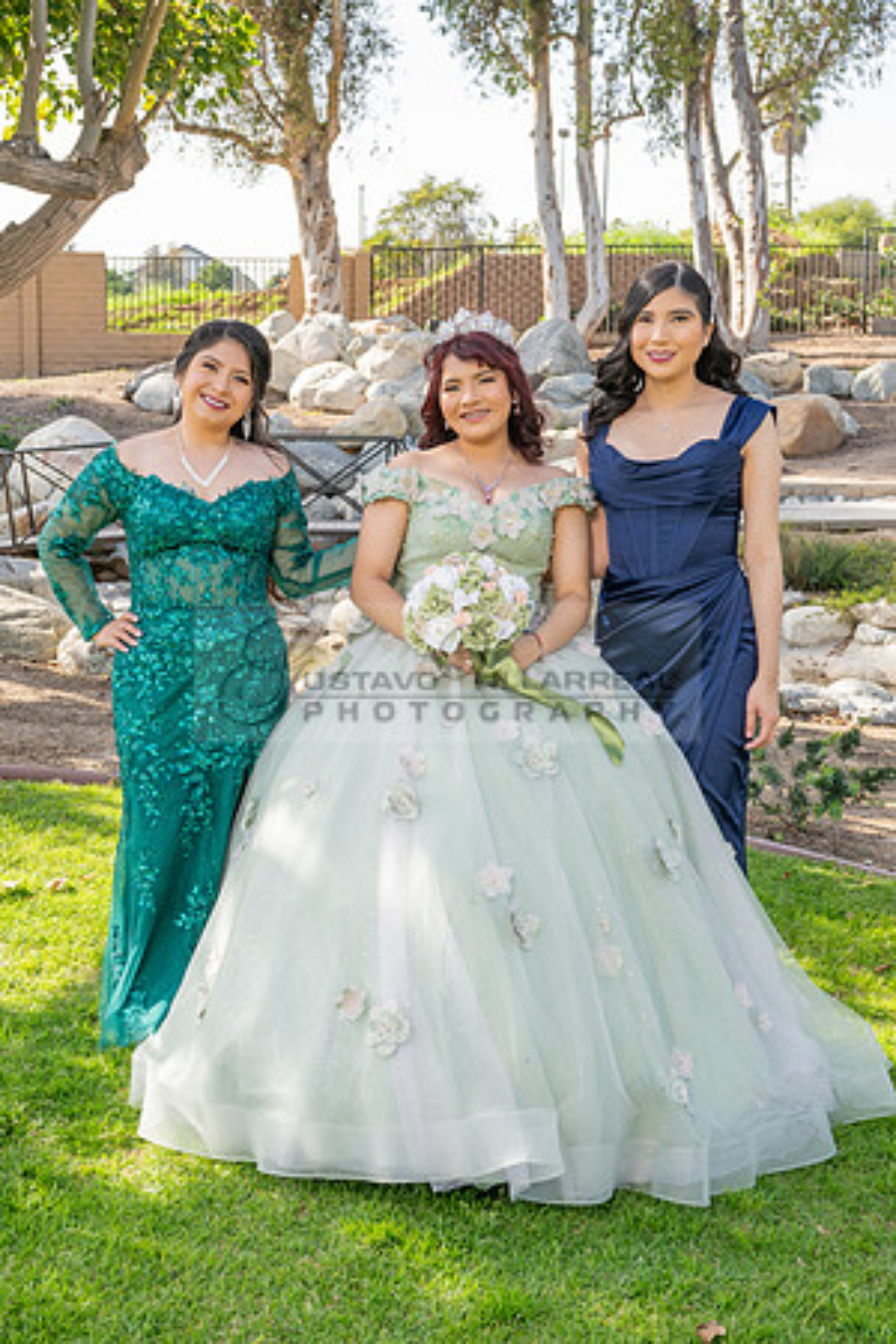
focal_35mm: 49
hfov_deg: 27.2
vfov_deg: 40.0
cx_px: 357
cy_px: 714
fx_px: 1845
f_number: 5.6
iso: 200
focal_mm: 31
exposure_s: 1/250
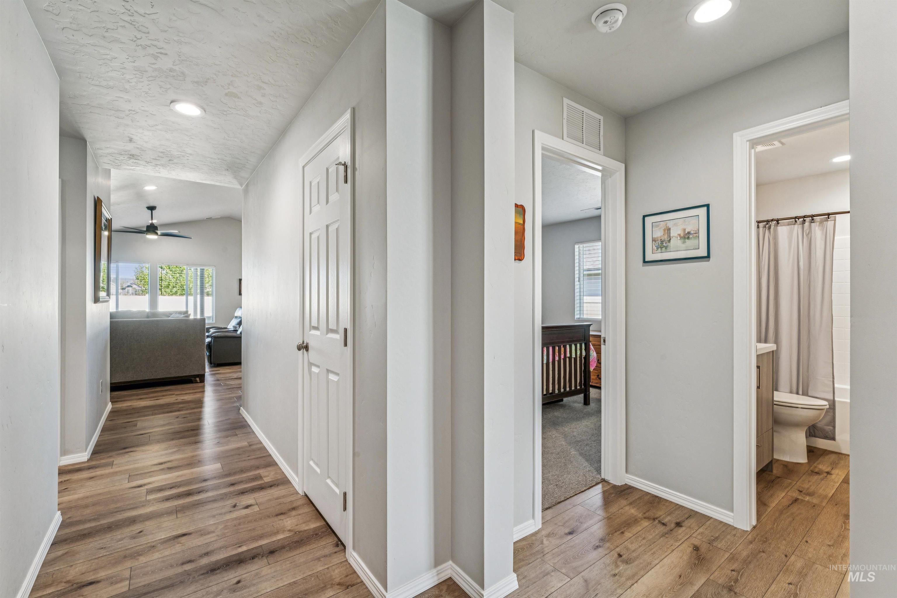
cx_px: 448
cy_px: 299
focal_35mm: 16
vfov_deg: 74.4
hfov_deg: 97.5
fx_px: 394
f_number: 13
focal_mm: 15.8
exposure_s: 1/6
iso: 400
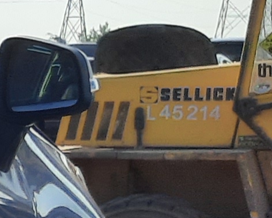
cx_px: -756
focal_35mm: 215
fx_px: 1731
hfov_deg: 7.1
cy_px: 307
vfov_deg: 7.1
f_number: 1.7
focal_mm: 3.92
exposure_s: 1/1433
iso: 40
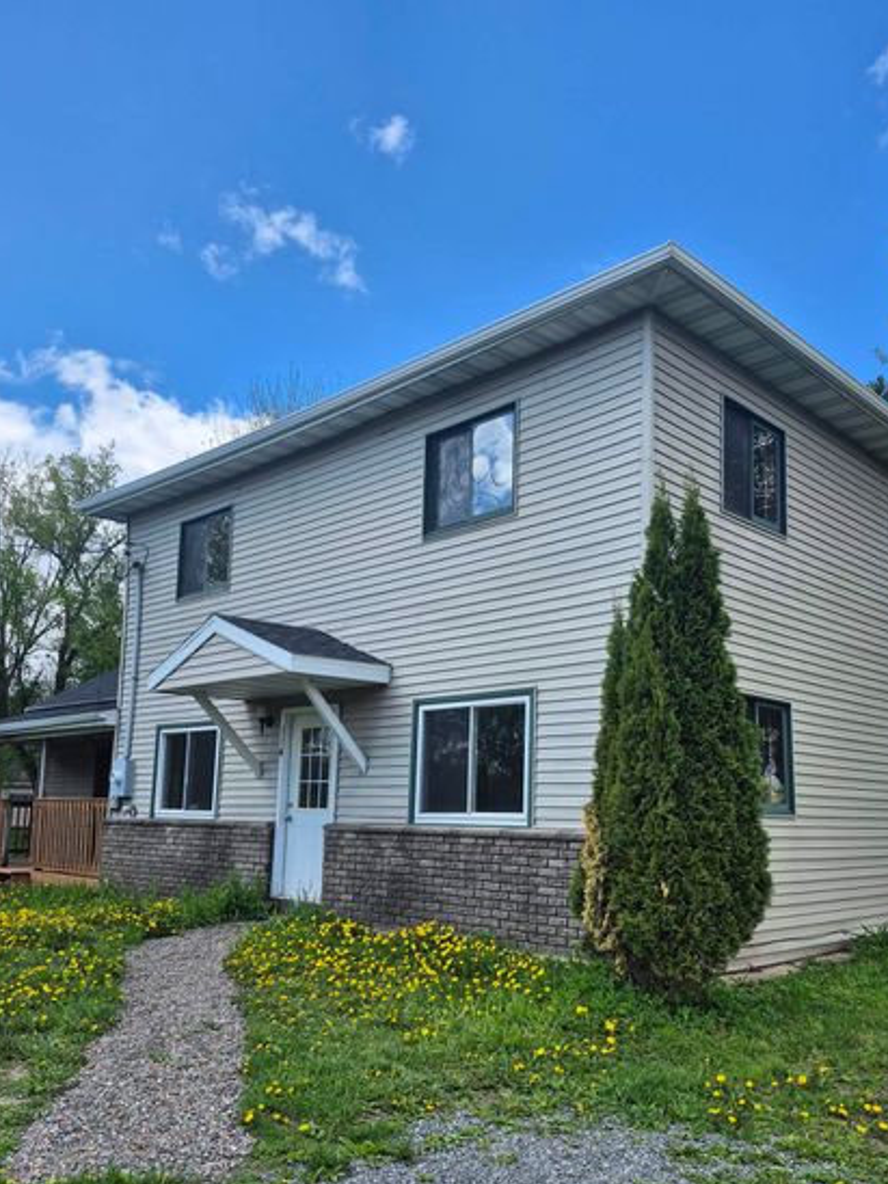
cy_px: 684
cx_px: 447
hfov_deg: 49.7
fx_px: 958
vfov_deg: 63.1
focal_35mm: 28
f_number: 1.8
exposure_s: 1/1176
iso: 25
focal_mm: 5.4
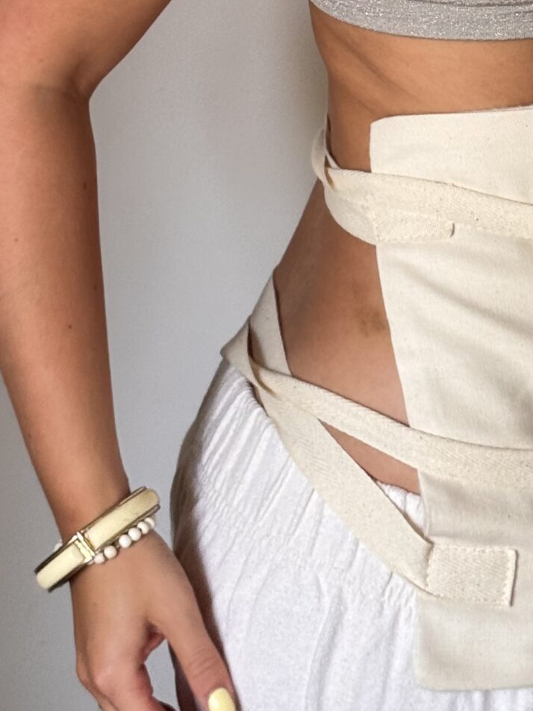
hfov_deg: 11.5
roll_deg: -2.3
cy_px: -72
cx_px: 400
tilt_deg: -11.0
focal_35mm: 129
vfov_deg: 14.9
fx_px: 2650
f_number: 1.78
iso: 100
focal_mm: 6.76
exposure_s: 1/60
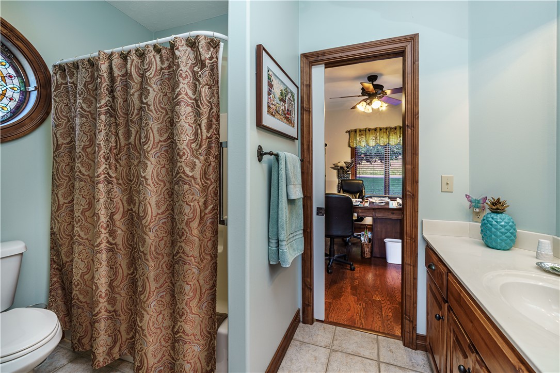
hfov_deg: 104.3
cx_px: 280
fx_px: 218
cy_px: 186
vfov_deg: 81.2
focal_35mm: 14
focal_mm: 14
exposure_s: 1/10
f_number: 7.1
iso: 200
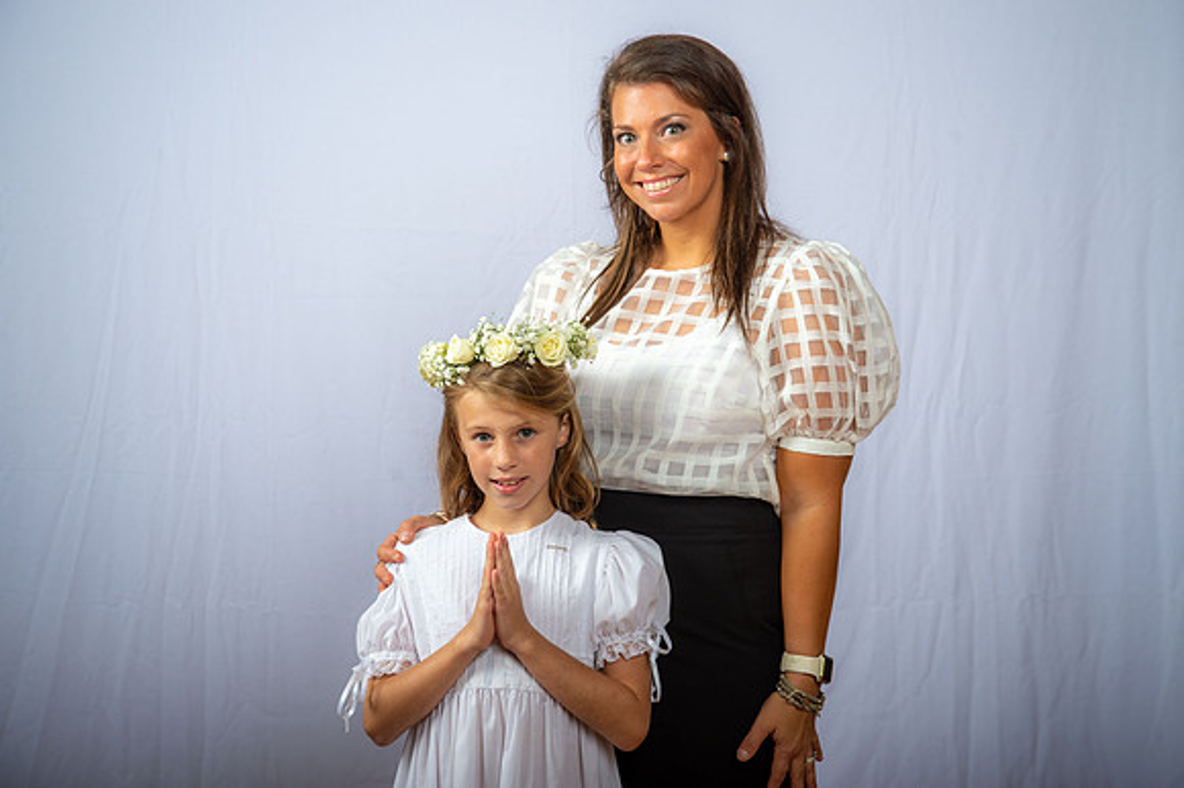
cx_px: 592
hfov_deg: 31.0
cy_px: 394
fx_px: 2136
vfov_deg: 20.9
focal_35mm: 65
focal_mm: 65
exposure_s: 1/200
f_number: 6.3
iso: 250
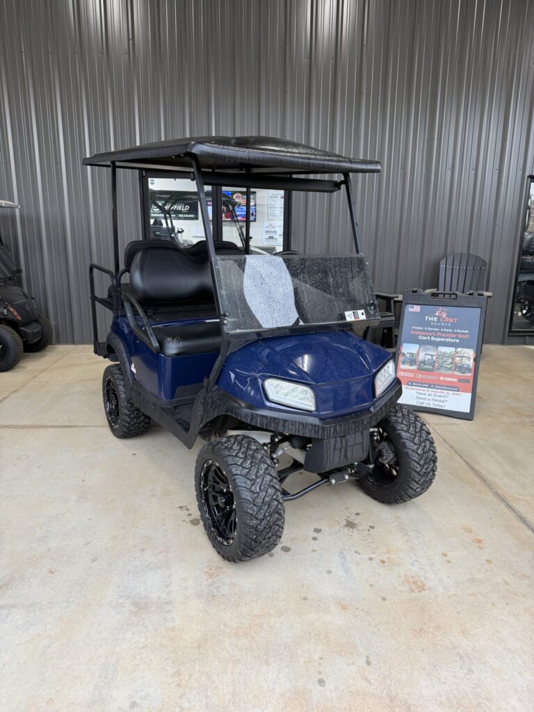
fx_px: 494
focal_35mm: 24
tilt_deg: -8.6
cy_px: 356
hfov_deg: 56.8
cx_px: 267
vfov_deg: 71.6
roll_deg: -1.9
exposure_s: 1/60
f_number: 1.78
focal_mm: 6.76
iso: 125
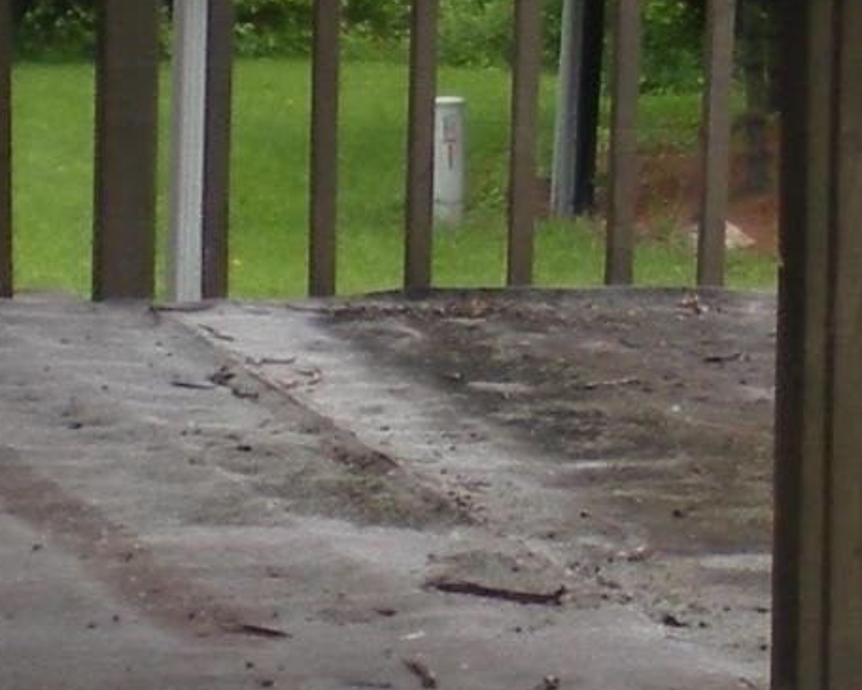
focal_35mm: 217
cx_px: 859
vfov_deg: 7.1
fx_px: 5537
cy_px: 233
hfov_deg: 8.8
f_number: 3.1
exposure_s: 1/251
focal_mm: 6.3
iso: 64
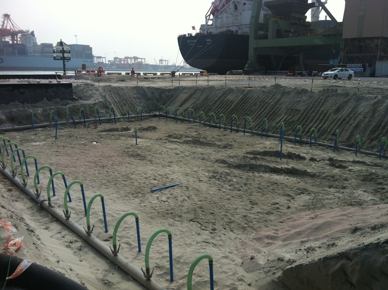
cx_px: 194
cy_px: 145
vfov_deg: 40.6
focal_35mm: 35
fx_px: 392
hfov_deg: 52.7
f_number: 2.8
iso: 80
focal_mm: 3.85
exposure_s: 1/1876
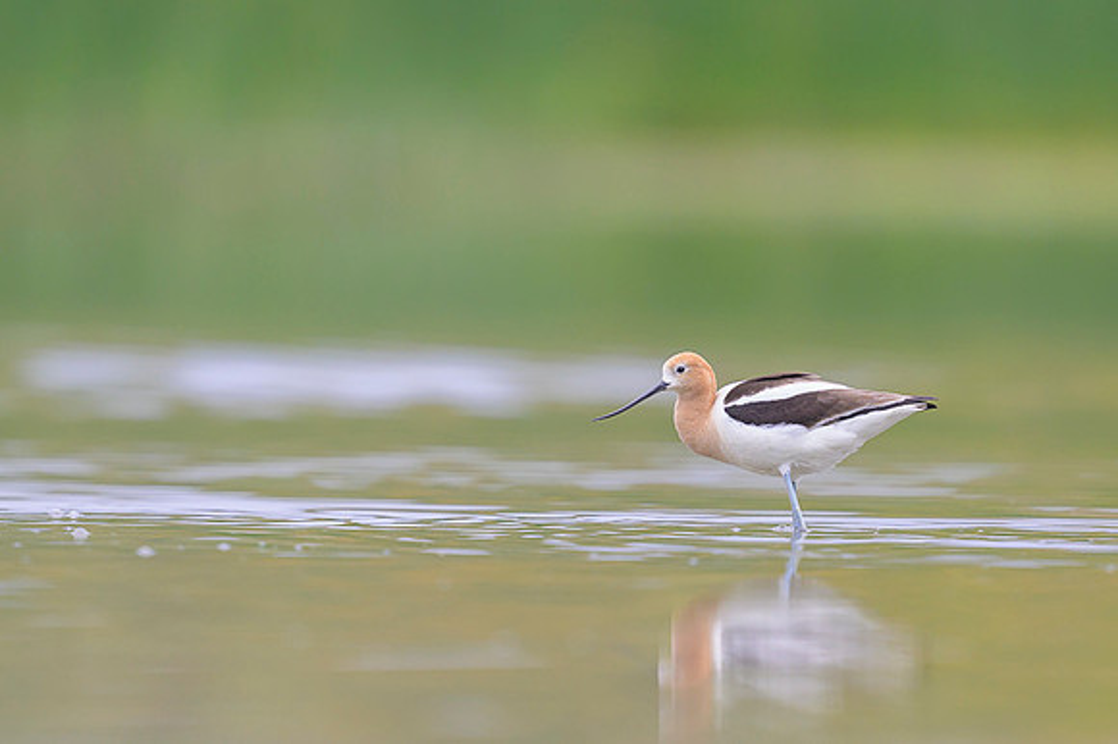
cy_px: 344
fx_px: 19082
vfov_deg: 2.2
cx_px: 548
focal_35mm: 615
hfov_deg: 3.4
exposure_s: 1/2000
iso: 800
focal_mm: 400
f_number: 2.8
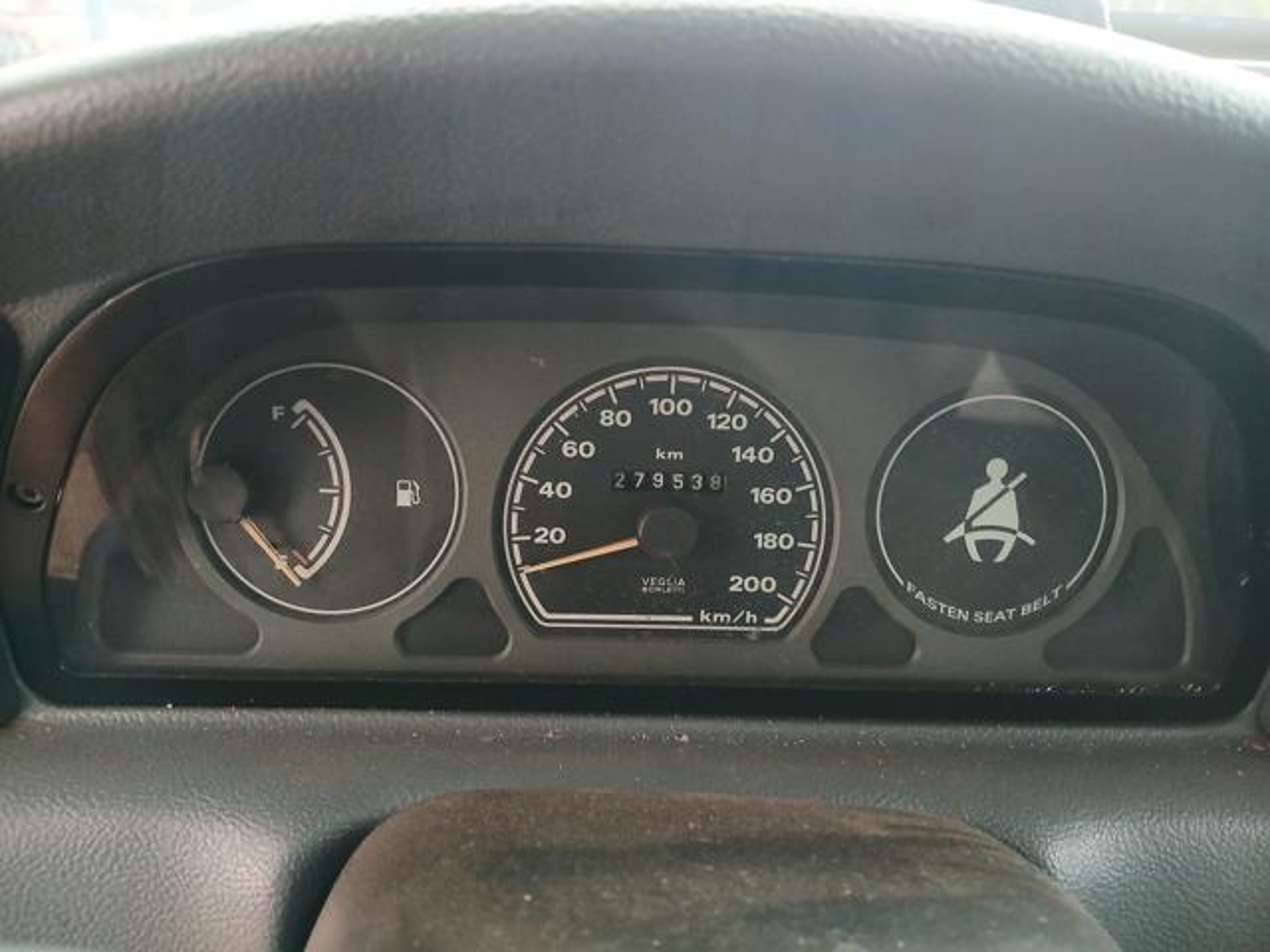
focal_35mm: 26
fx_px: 954
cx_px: 635
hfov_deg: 67.3
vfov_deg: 53.1
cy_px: 476
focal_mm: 3.98
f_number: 1.8
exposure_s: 1/20
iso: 800
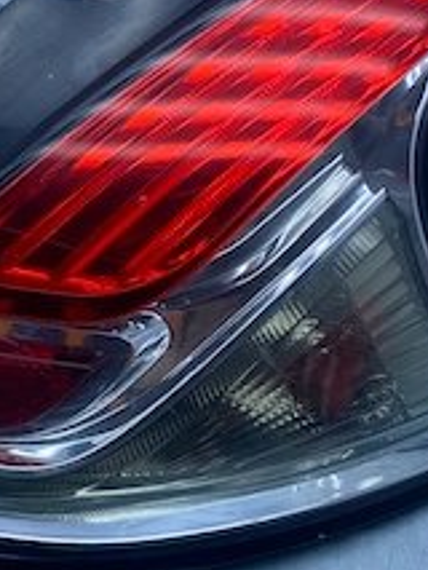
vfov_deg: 25.0
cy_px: 270
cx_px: 126
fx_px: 1285
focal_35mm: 78
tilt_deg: -48.0
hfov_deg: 18.8
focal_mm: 4.25
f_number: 1.8
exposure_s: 1/942
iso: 32
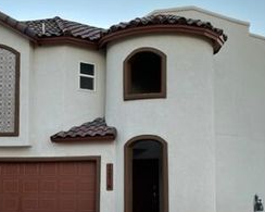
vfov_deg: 28.8
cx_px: 101
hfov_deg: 35.8
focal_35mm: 52
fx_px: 408
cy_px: 153
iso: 40
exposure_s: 1/121
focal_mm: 4.2
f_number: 1.6
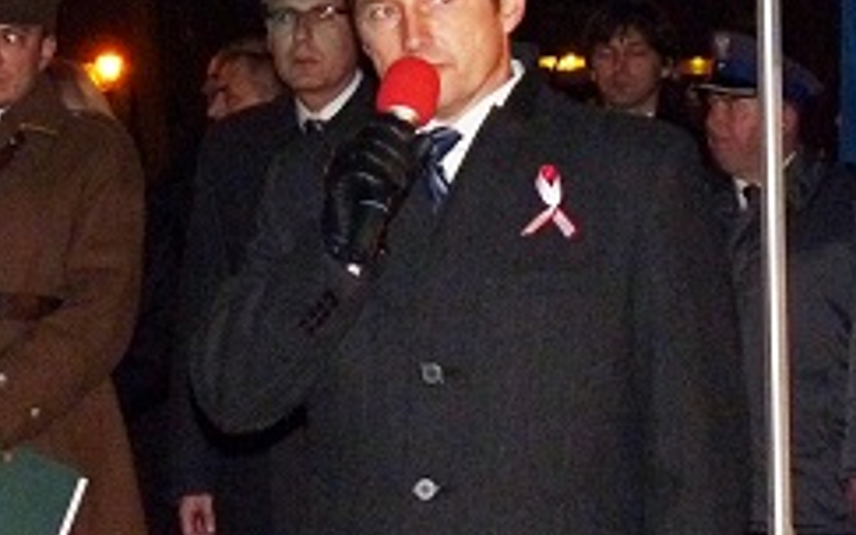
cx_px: 419
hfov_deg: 9.5
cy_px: 79
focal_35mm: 220
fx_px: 5134
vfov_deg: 6.0
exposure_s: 1/30
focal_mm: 18
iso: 500
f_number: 3.6
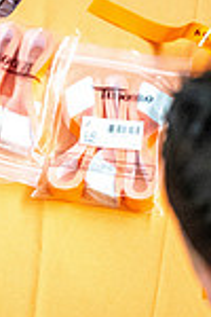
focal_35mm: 830
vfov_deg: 2.5
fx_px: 7297
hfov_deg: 1.7
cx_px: -64
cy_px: 136
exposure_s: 1/500
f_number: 2.8
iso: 2800
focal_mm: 200
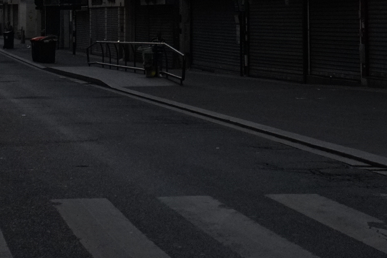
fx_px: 1365
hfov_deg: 16.1
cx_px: 187
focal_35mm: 127
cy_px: -126
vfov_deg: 10.4
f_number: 4
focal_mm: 40
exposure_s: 1/2500
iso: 1250
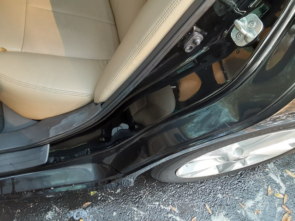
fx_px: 230
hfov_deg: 65.3
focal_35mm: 27
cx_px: 148
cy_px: 110
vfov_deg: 51.4
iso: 100
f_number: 1.9
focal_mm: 2.91
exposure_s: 1/60
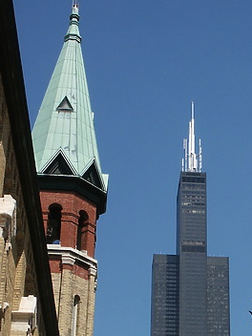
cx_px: 196
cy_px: 247
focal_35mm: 87
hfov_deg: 16.9
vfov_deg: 22.3
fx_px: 844
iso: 64
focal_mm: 10.65
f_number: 8
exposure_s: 1/350
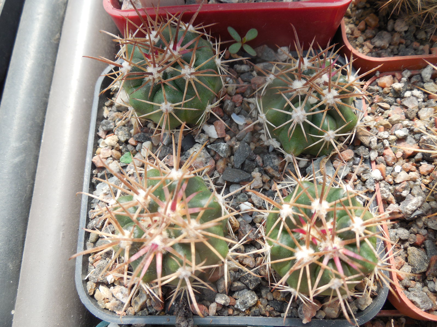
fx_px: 391
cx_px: 218
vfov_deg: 45.4
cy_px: 164
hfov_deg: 58.4
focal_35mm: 31
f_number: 3.6
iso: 125
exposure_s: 1/250
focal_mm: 5.6
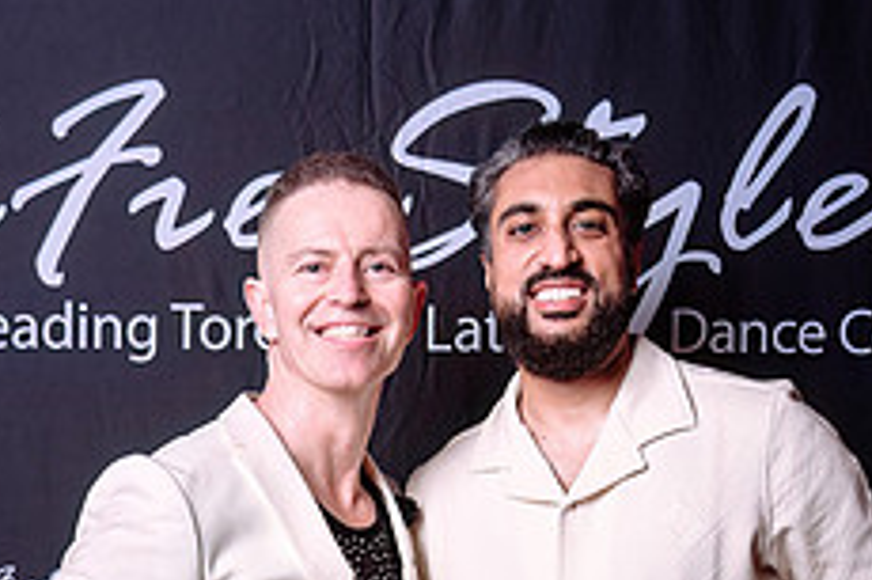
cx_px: 320
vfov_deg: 17.4
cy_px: 607
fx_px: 1840
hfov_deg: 26.6
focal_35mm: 76
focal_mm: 28
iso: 100
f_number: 3.2
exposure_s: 1/100
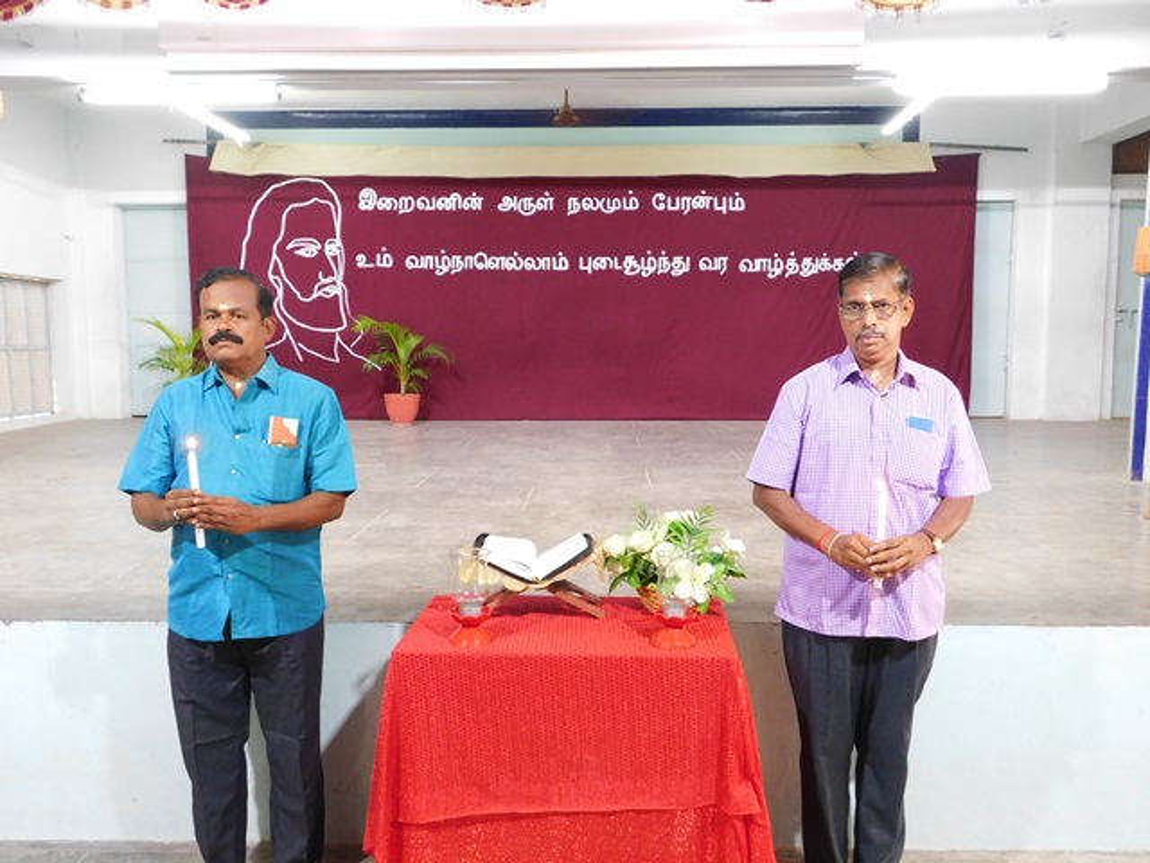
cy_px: 432
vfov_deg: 49.7
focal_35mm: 28
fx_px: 930
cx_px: 575
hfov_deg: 63.4
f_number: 3.2
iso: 400
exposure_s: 1/20
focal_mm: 4.9
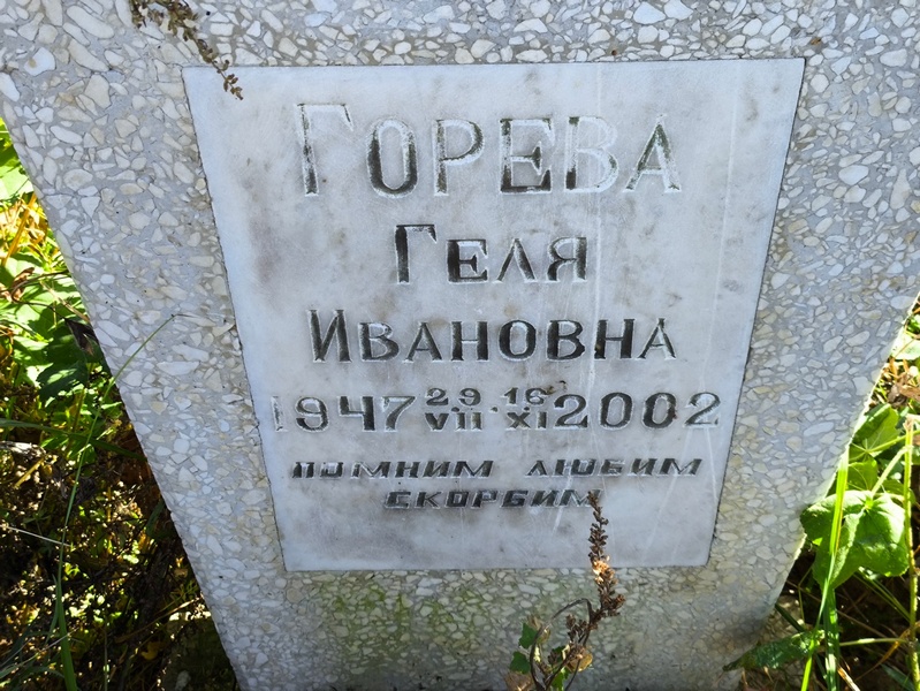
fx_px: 1329
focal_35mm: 50
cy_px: 346
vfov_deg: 29.1
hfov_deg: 38.2
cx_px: 460
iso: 50
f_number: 1.7
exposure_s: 1/126
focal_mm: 4.71
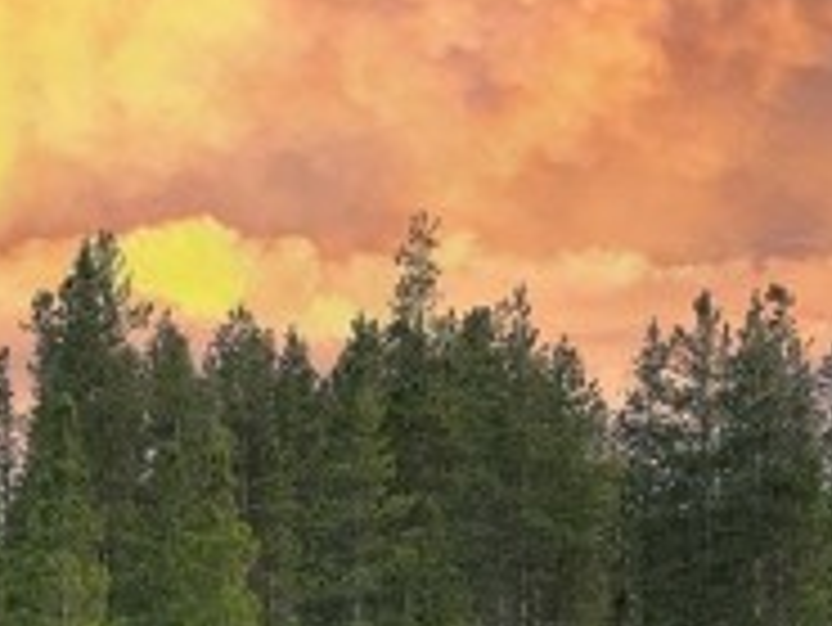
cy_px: 1495
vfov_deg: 9.8
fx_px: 3199
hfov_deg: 13.8
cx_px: -488
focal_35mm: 133
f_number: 2.8
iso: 240
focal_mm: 12.29
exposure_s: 1/15
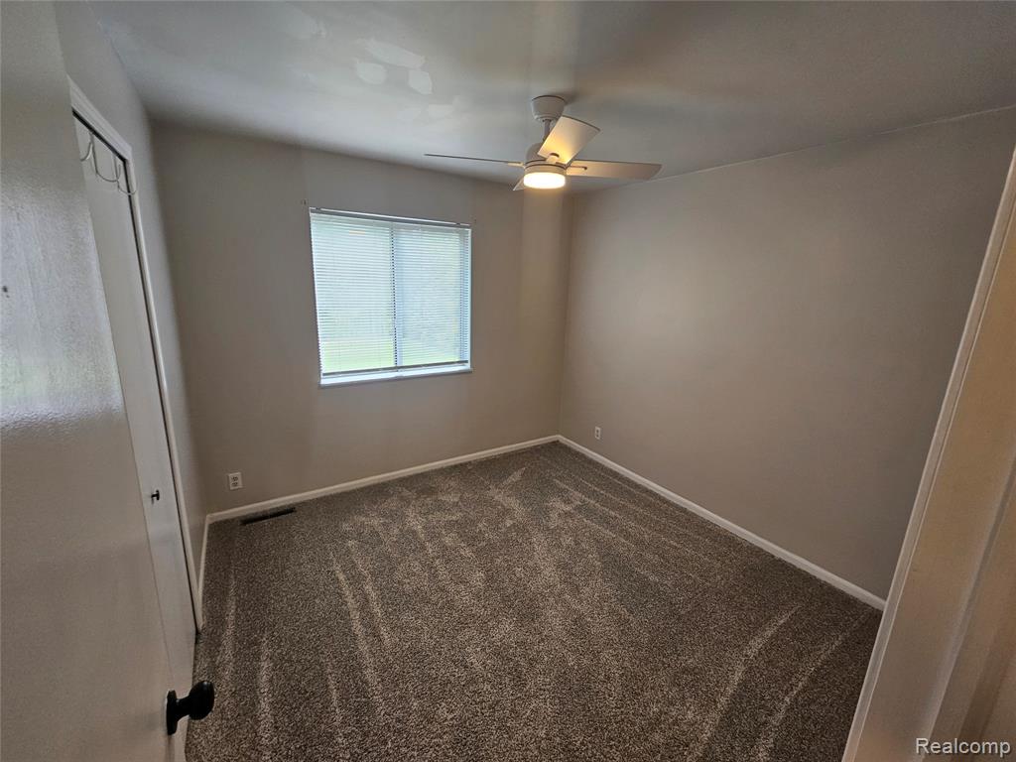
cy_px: 381
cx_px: 508
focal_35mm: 13
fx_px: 382
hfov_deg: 106.2
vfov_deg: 89.9
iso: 125
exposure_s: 1/60
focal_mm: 2.2
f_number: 2.2
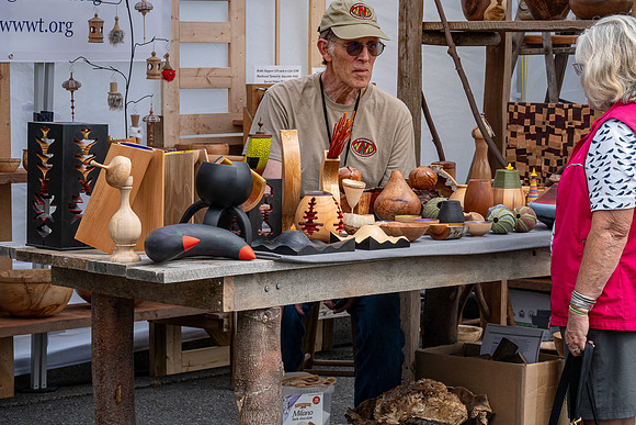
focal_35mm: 102
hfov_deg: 19.9
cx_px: 338
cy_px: 273
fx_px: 1809
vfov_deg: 13.4
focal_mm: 77
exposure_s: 1/200
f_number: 16
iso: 250
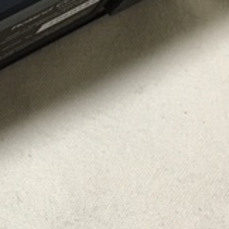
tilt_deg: -59.4
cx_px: -120
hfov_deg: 15.8
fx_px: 756
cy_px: -51
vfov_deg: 16.5
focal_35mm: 101
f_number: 2.2
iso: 160
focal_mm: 4.15
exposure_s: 1/33
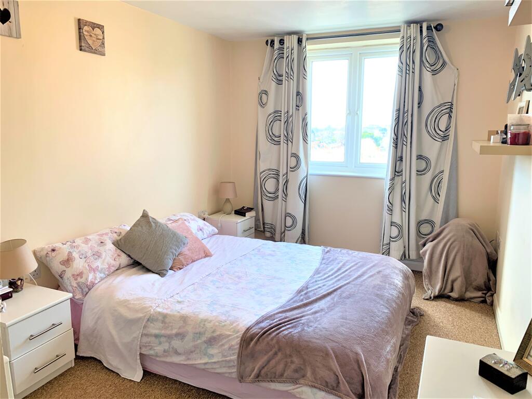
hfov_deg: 67.3
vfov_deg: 53.1
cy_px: 200
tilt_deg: -9.3
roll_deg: -0.3
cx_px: 266
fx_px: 400
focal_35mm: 26
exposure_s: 1/100
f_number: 1.8
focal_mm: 4.25
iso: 50
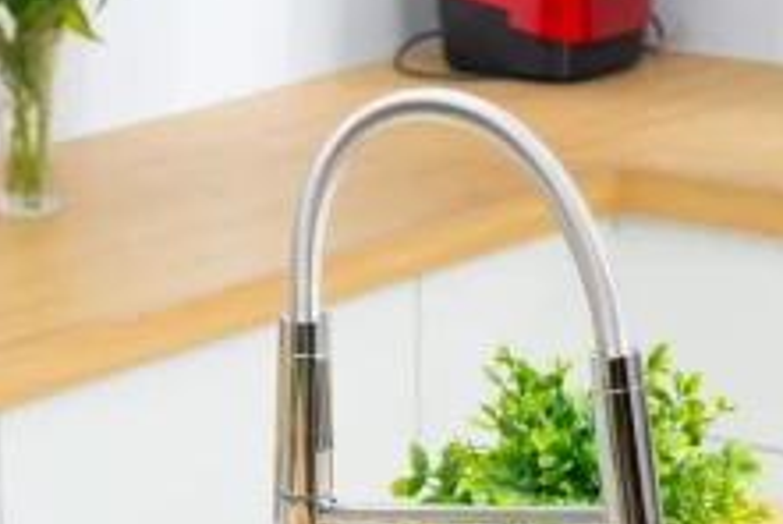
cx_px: 81
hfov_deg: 13.1
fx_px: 3376
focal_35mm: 155
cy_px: 802
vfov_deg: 8.7
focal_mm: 33
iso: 400
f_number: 4
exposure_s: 1/200
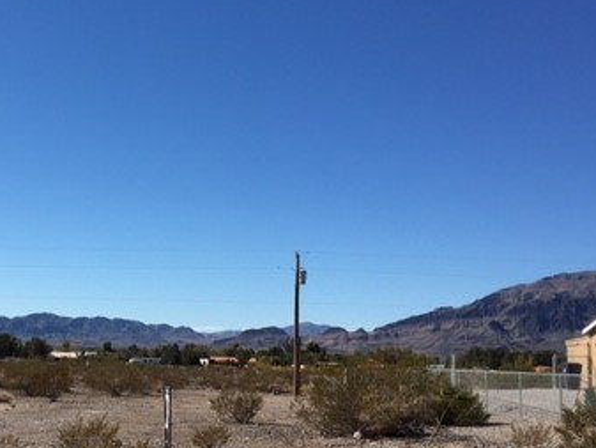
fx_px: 947
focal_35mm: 55
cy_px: 264
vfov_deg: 26.5
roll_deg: -3.6
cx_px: 110
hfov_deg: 33.8
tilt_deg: +5.9
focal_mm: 4.15
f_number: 2.2
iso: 25
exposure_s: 1/2404
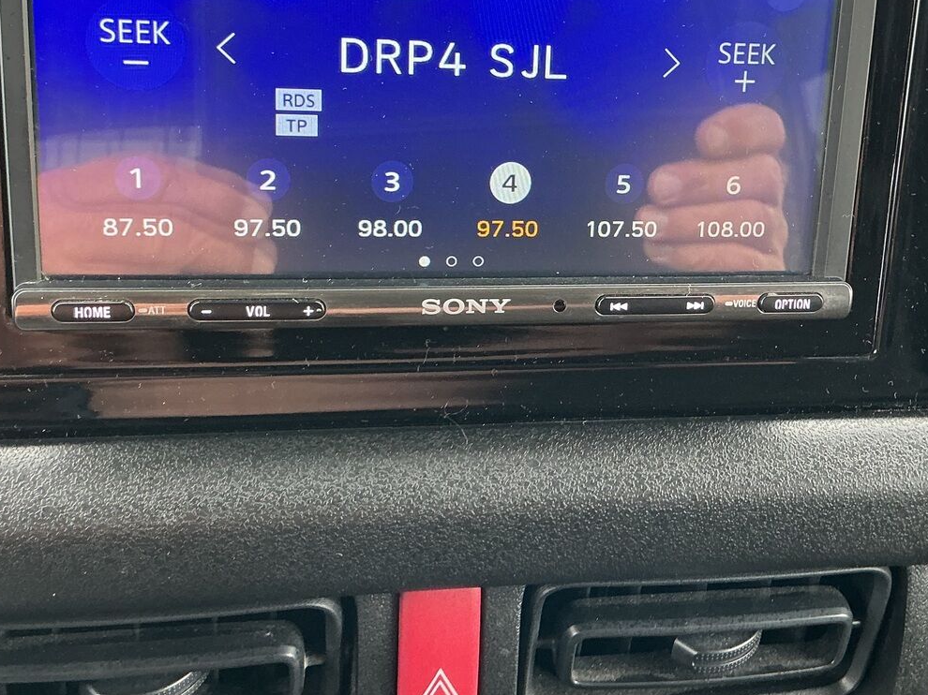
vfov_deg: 29.1
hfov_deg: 38.1
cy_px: 292
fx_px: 1340
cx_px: 548
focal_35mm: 50
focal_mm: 3
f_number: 1.8
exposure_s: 1/60
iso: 64
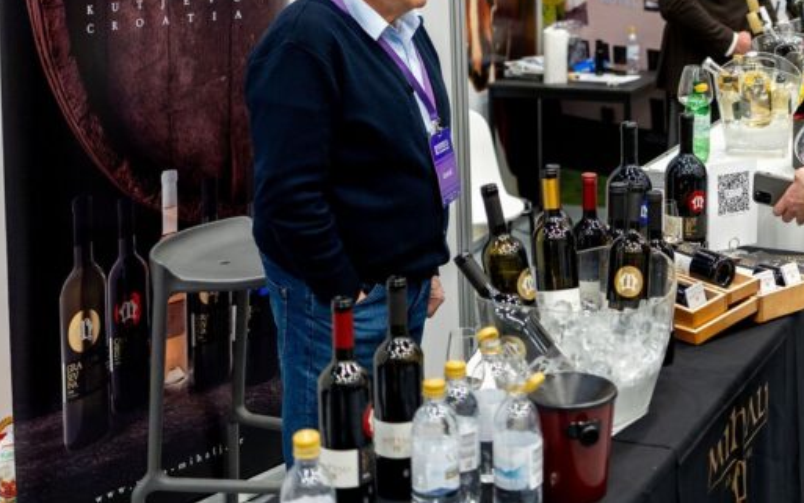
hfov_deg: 30.9
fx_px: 1425
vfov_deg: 19.8
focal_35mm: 65
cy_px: 104
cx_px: 617
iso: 1600
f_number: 2.8
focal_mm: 41
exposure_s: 1/160
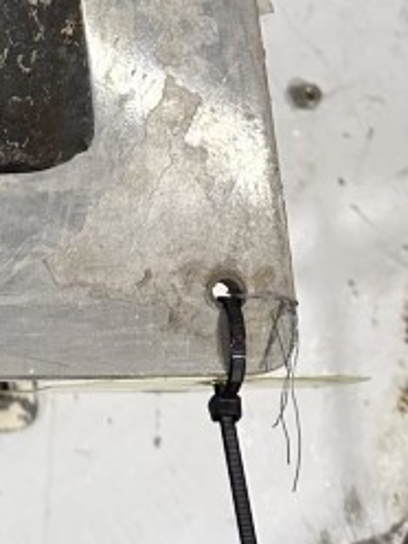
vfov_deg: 18.8
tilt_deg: -69.0
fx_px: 1556
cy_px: -110
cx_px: -292
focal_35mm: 99
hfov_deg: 13.6
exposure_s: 1/120
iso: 160
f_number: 1.78
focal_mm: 6.86
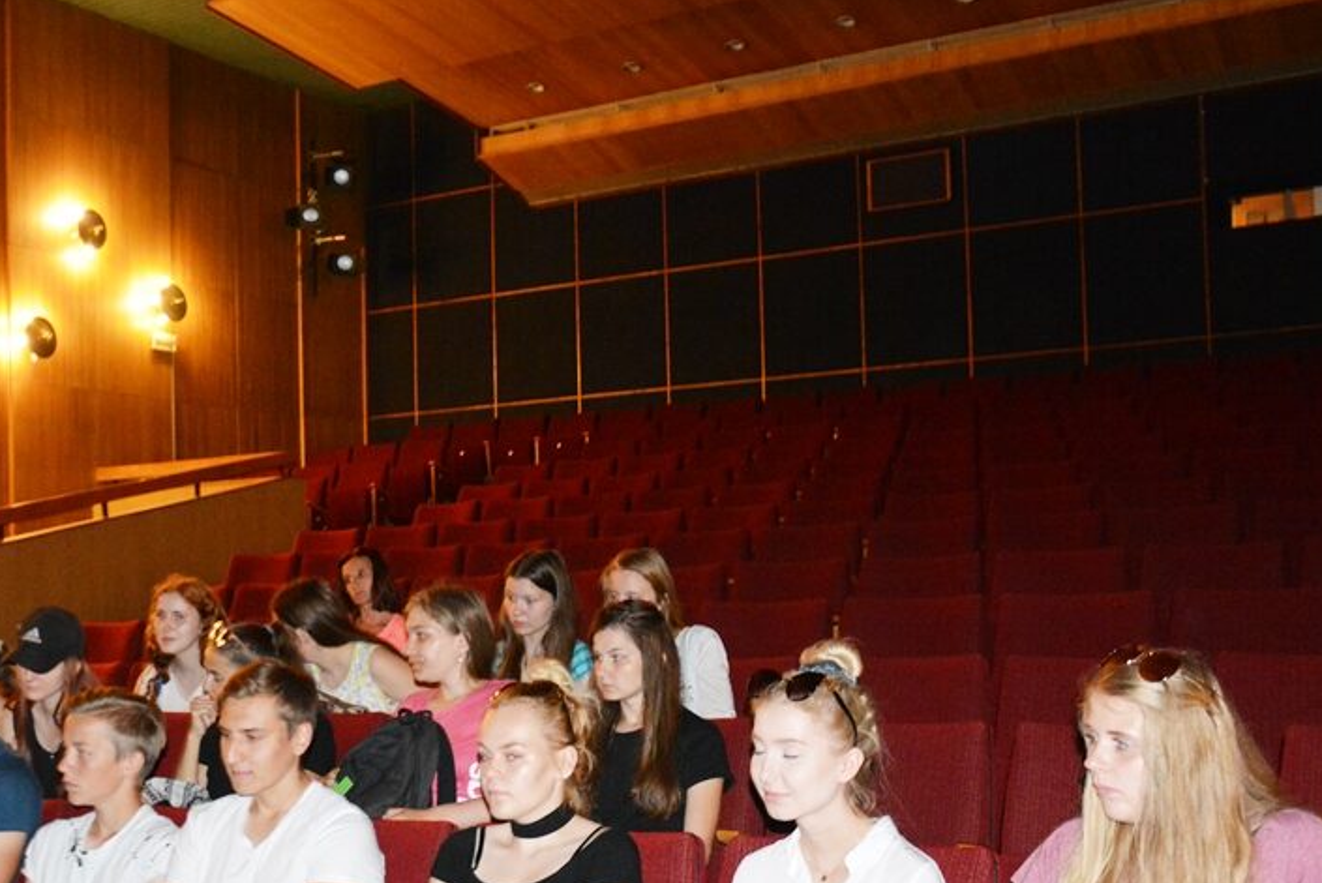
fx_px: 1680
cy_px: 541
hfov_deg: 42.4
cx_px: 439
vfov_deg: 29.4
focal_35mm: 46
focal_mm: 21
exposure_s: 1/60
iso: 3200
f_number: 3.8
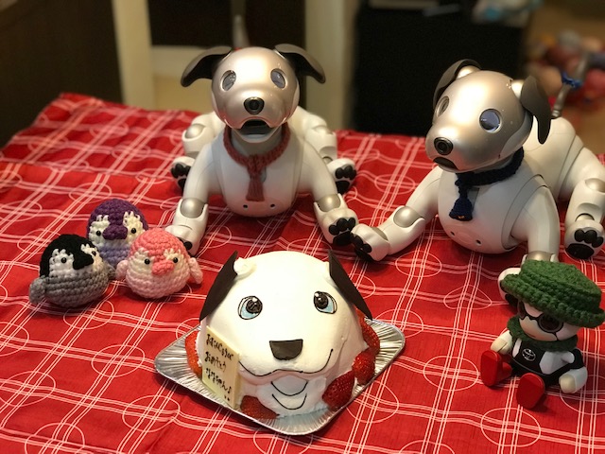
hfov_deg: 33.8
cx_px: 302
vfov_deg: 25.7
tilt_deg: -29.8
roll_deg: +0.7
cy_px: 227
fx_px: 996
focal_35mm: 57
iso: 320
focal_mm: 6.6
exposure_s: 1/57
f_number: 2.8
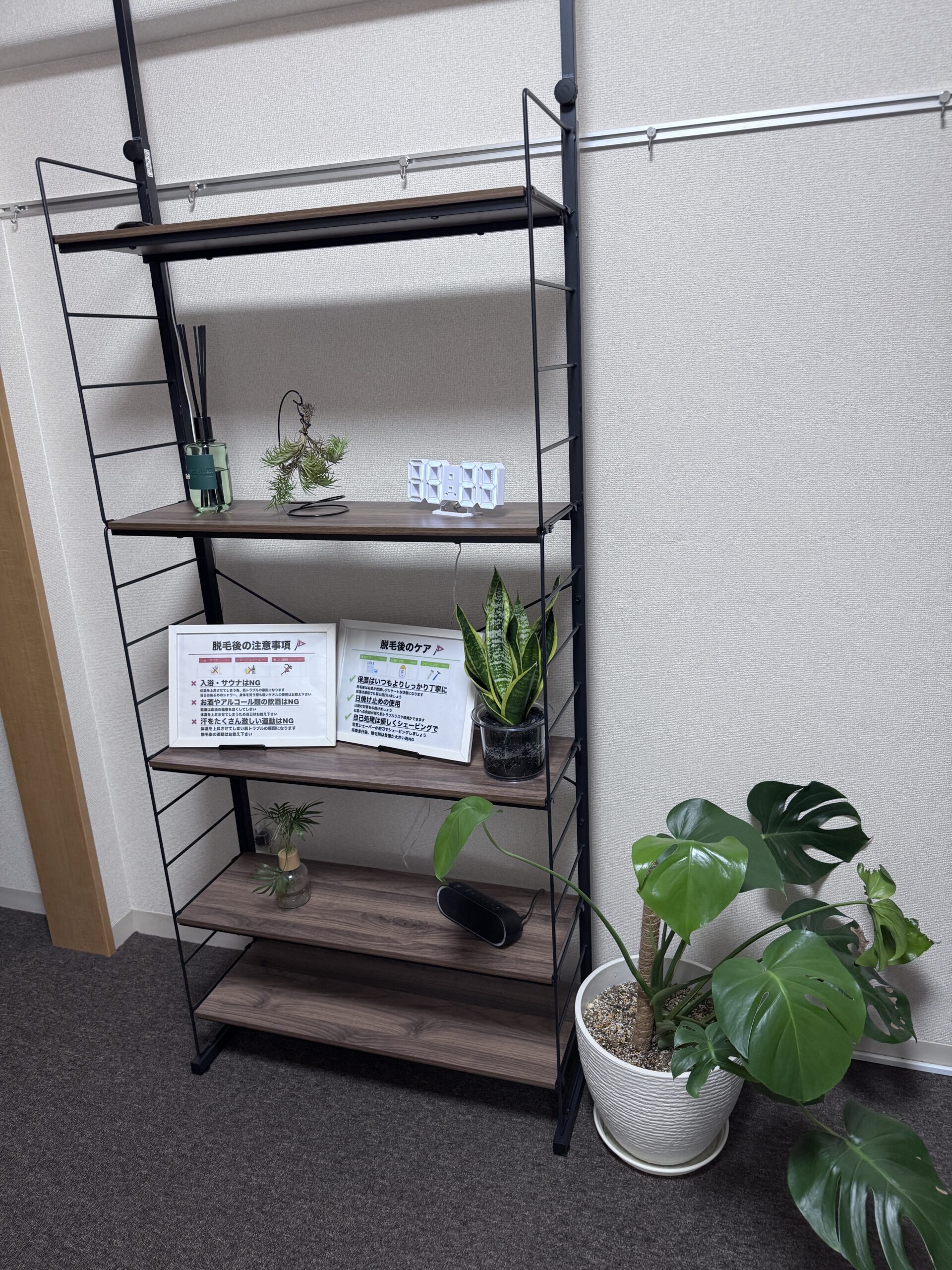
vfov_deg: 71.6
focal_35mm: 24
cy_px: 635
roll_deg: +4.5
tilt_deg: -16.8
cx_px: 476
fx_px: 880
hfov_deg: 56.8
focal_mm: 6.76
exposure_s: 1/78
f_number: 1.78
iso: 200
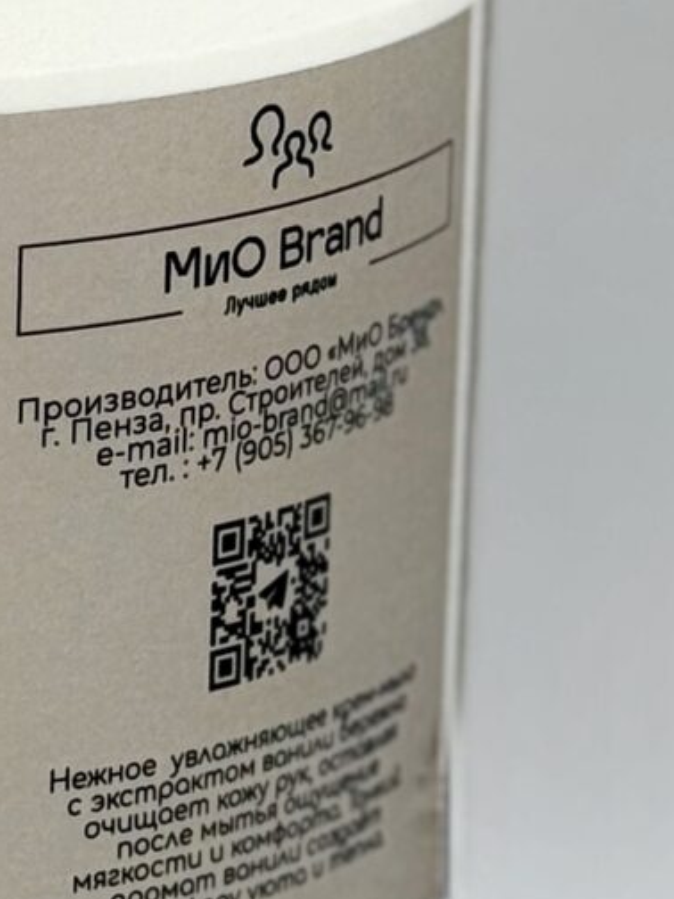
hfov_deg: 5.9
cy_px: 141
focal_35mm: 244
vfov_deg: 8.1
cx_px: -834
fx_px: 6334
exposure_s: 1/166
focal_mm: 6.76
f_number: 1.78
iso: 64
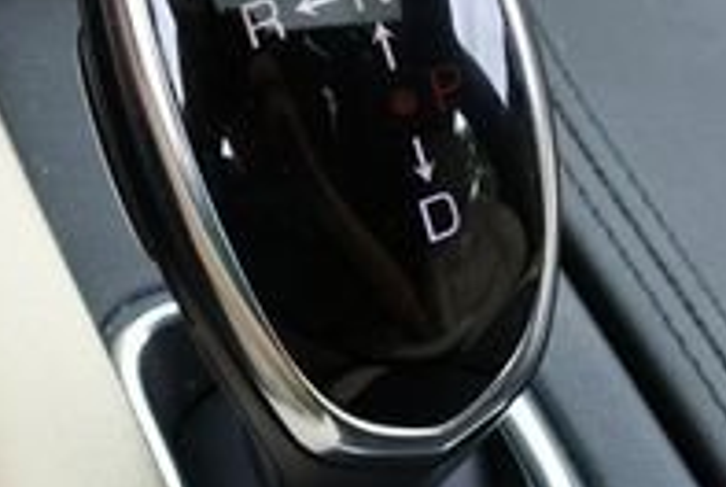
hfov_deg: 17.5
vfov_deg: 11.7
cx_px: 313
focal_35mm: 117
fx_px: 2363
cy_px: 48
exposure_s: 1/250
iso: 400
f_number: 5.6
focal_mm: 18
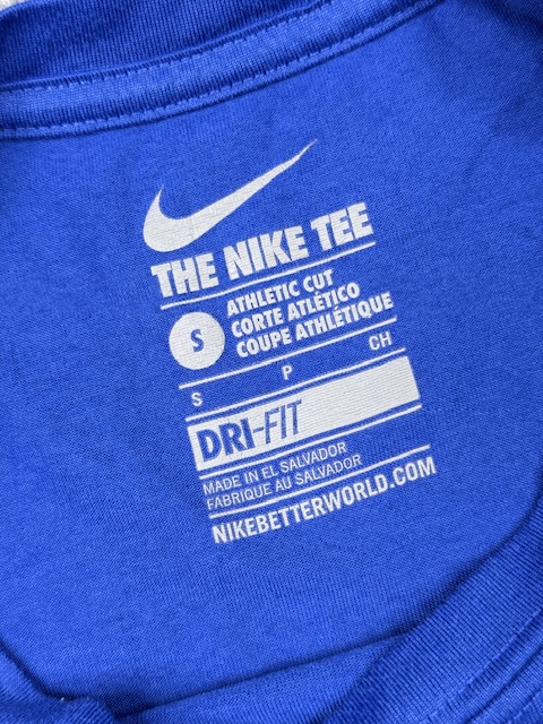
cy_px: 362
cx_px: 272
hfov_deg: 30.3
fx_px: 1004
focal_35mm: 48
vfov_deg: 39.7
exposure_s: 1/100
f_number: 1.78
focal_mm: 6.76
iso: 100
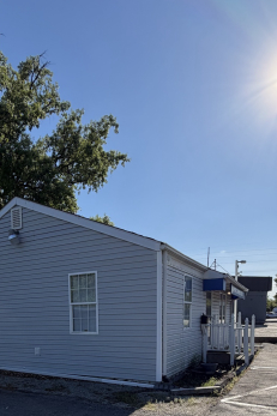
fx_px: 323
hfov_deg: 45.9
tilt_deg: -5.5
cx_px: 103
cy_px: 358
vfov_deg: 58.1
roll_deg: +0.6
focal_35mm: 28
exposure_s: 1/1033
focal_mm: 2.22
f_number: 2.2
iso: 25
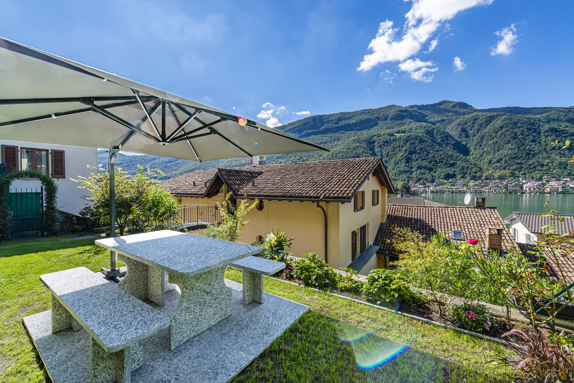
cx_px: 287
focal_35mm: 14
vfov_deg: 81.3
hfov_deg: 104.2
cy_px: 192
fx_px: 223
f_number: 9
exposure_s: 1/200
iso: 100
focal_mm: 14
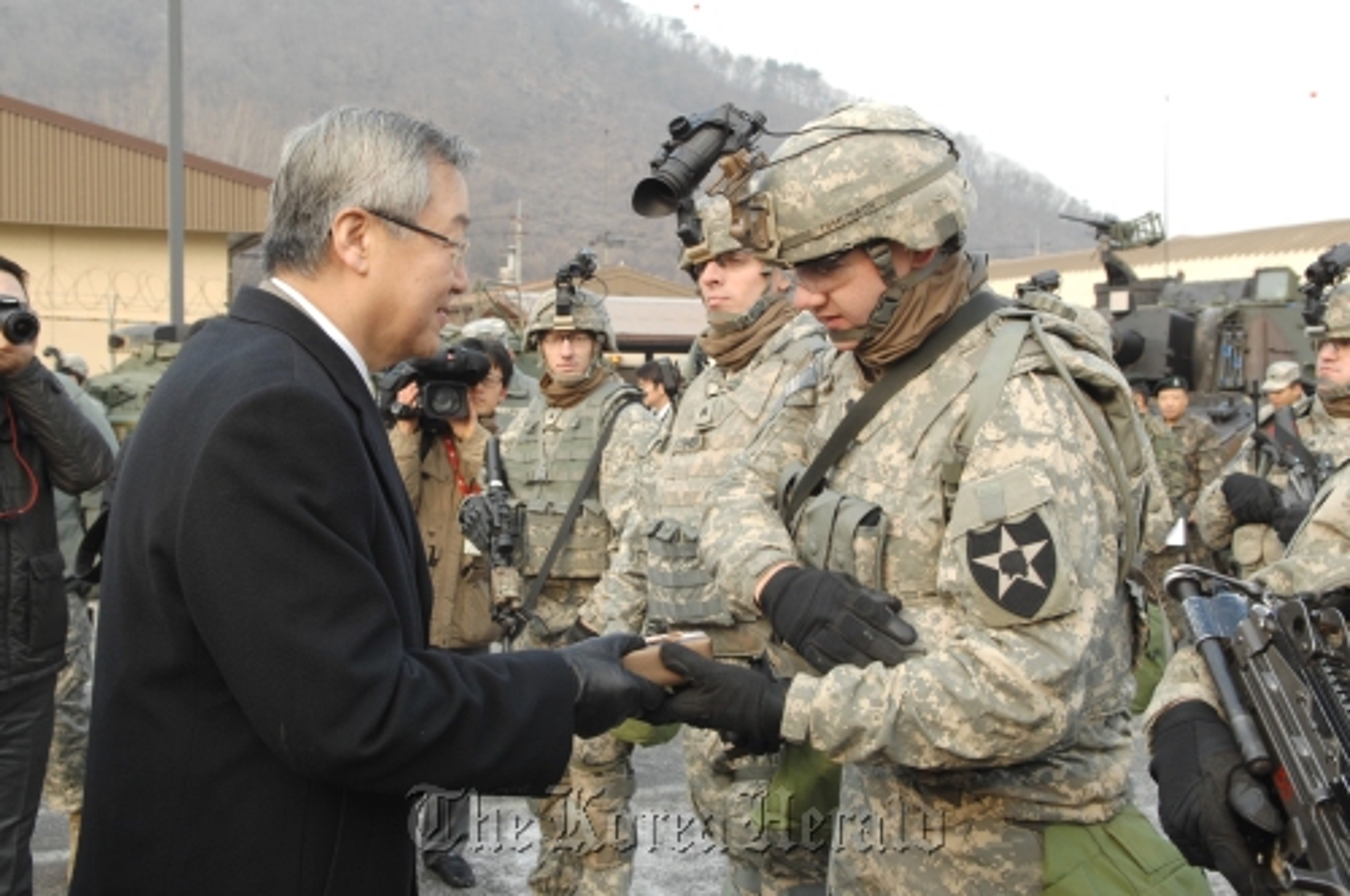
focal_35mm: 34
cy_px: 448
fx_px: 1292
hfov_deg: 55.2
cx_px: 675
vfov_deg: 38.3
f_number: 6
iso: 200
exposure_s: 1/160
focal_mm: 23
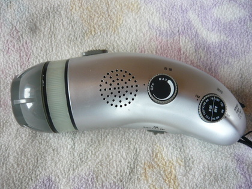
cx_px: 126
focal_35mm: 33
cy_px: 94
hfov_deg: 55.4
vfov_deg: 42.9
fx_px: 240
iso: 125
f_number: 2.8
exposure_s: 1/30
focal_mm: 5.5
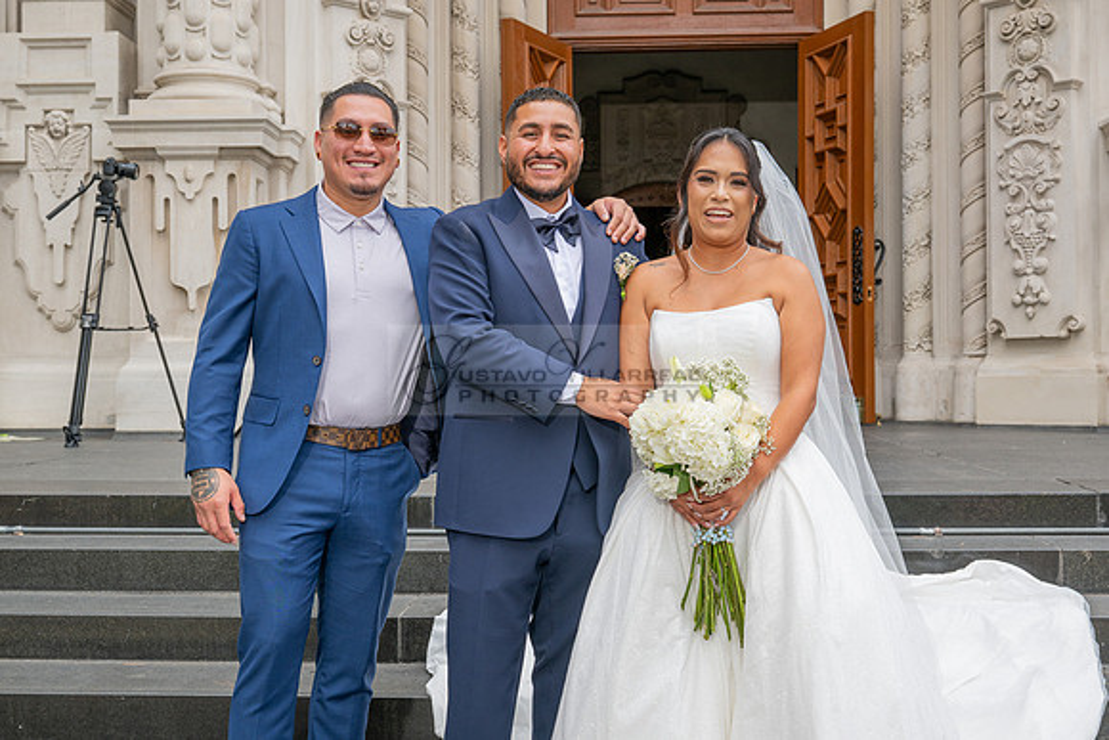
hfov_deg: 43.6
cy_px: 370
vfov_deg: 29.9
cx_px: 554
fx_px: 1387
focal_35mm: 45
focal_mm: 45
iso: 200
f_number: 7.1
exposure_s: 1/200
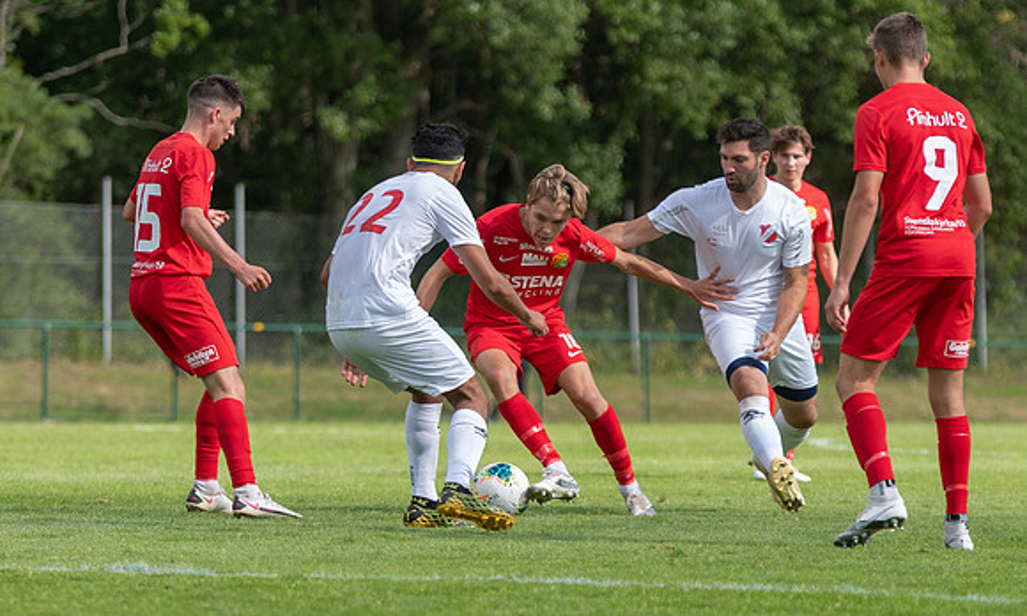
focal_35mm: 331
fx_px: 9160
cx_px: 544
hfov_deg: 6.4
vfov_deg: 3.9
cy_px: 393
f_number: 3.2
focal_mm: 140
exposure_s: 1/1600
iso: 200
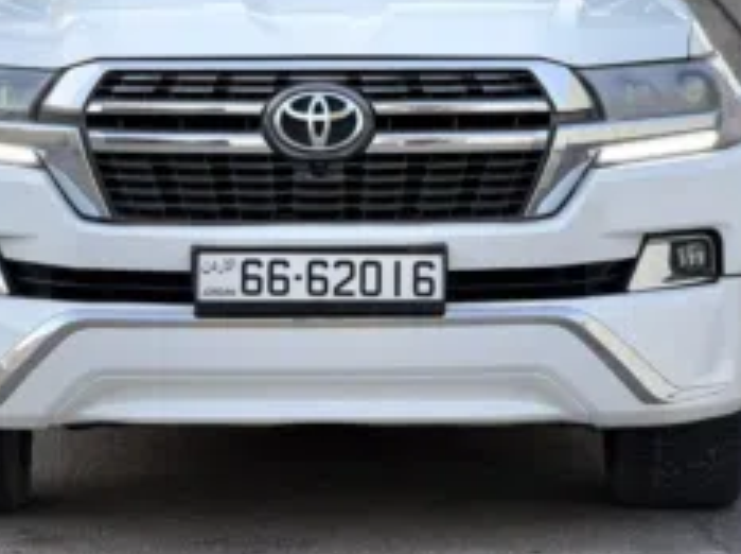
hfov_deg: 11.5
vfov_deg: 8.5
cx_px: 324
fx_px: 3676
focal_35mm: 172
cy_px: -48
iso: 40
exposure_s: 1/121
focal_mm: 16.89
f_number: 2.8
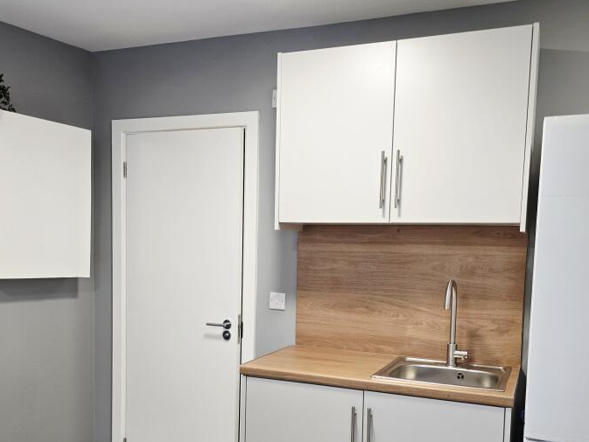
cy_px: 300
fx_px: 596
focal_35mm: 35
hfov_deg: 52.6
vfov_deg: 40.1
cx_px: 285
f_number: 1.7
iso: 200
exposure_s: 1/101
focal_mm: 6.3
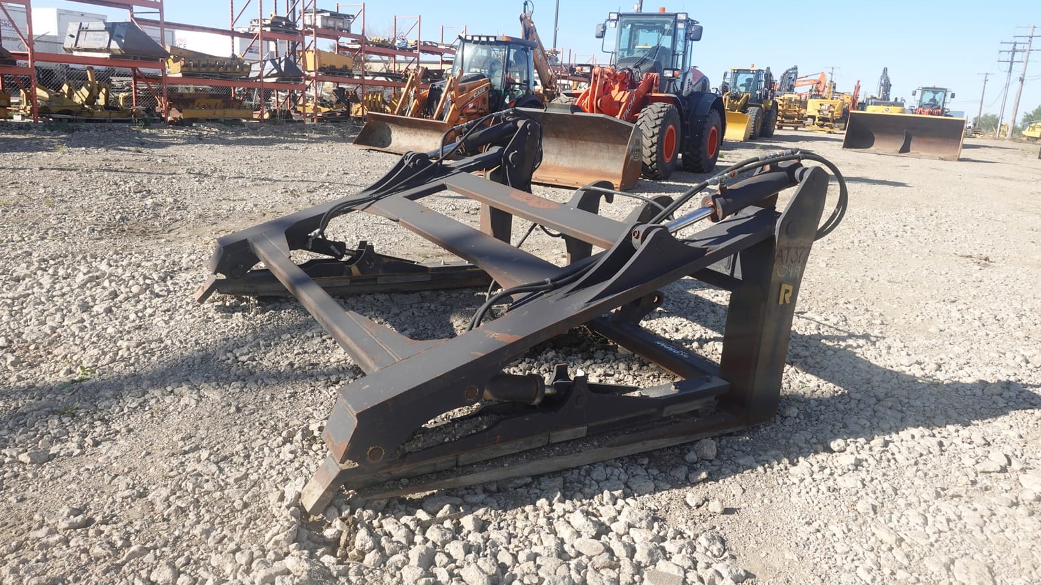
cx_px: 514
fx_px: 718
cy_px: 258
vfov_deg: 44.3
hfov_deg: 71.9
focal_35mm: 26
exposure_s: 1/250
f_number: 5.6
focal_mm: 9.4
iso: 125
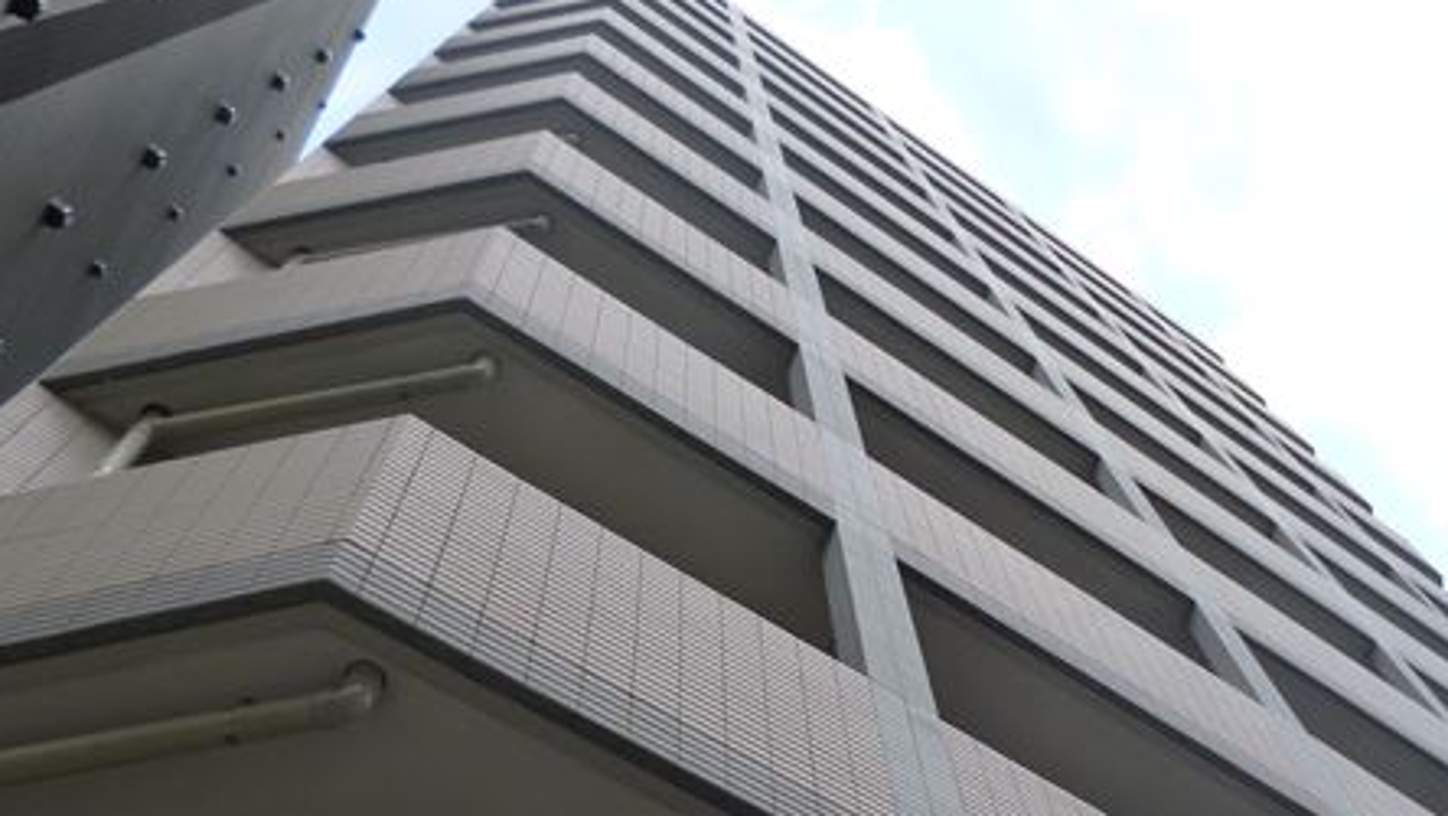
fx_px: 1690
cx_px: 982
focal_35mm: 44
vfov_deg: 26.4
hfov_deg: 45.6
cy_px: 708
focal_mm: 5
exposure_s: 1/160
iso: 160
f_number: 3.1
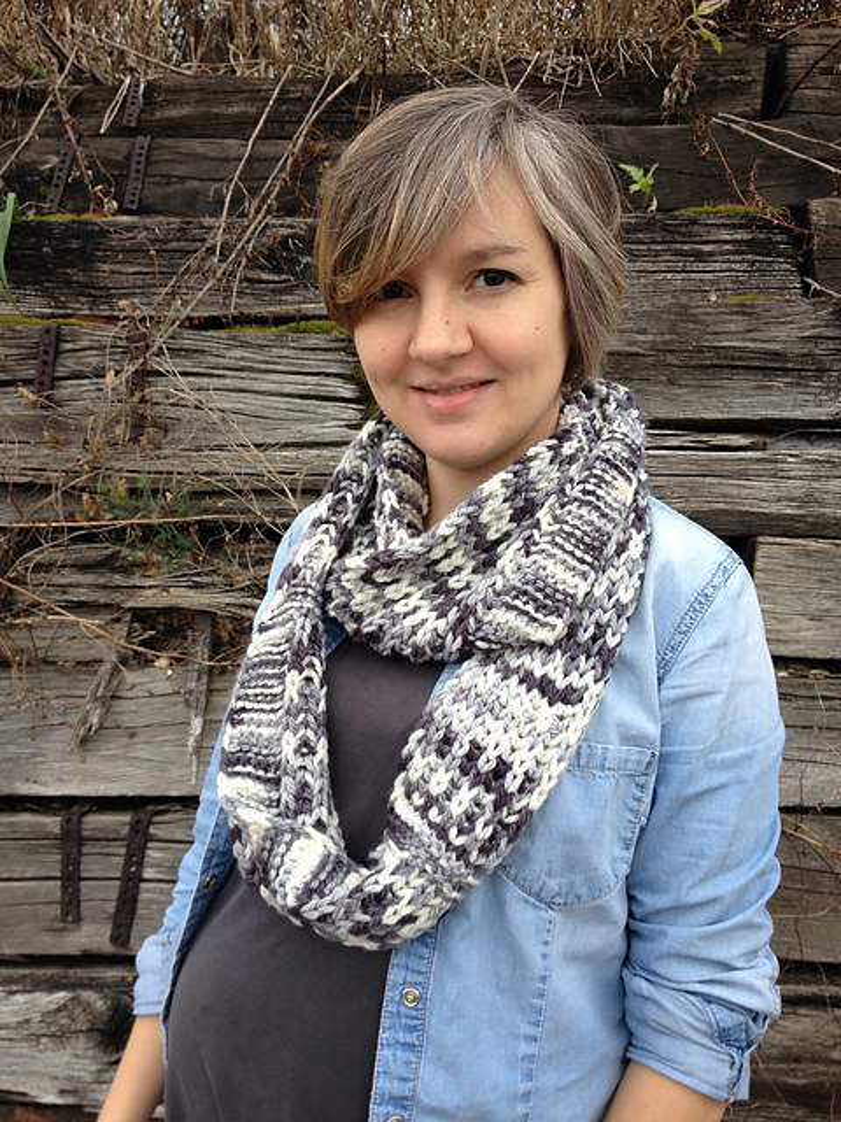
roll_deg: -2.0
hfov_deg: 40.7
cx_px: 420
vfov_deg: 52.6
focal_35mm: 35
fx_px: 1134
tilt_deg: -7.2
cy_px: 561
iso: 50
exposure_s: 1/207
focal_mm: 4.28
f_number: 2.4
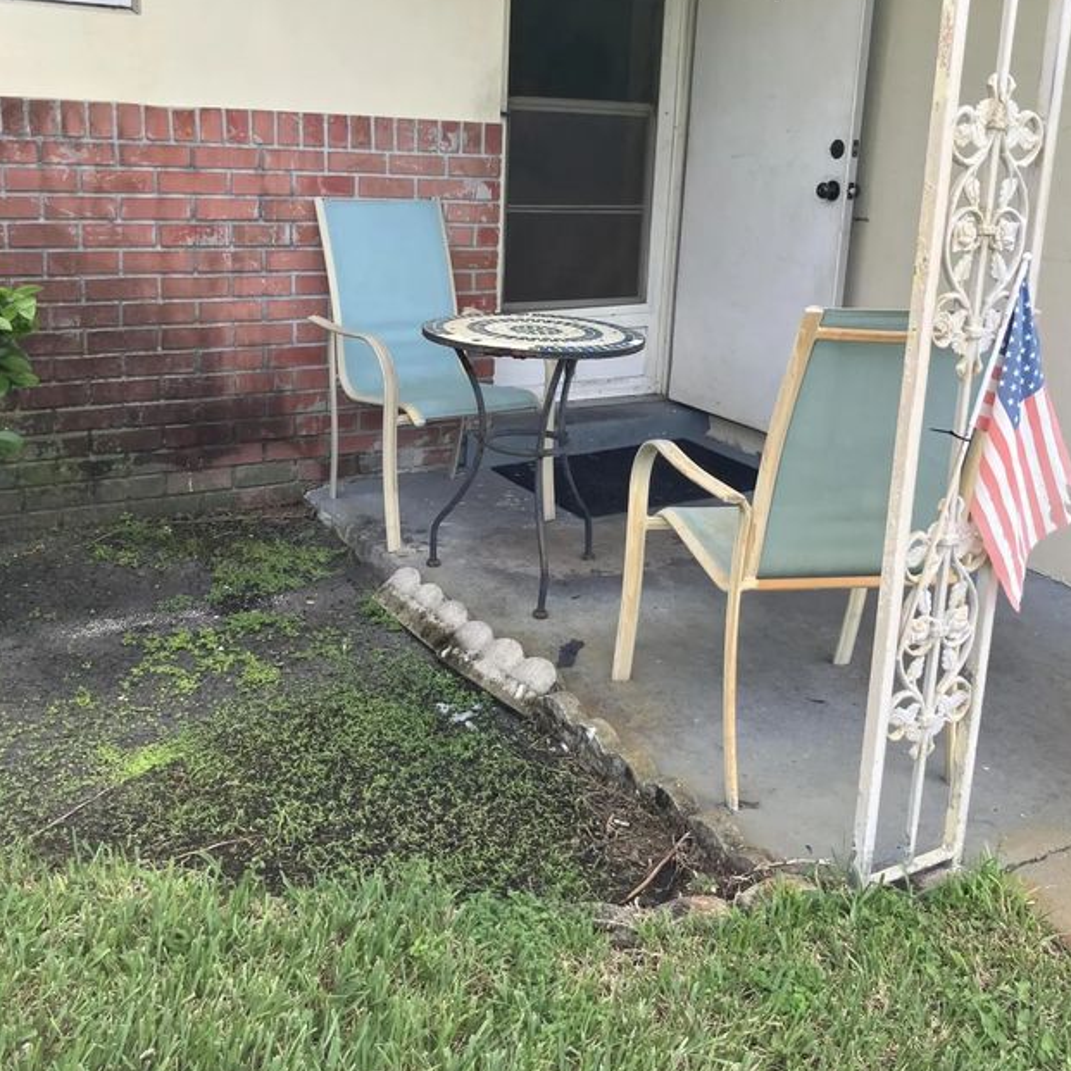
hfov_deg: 48.5
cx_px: 538
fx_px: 1190
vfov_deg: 48.1
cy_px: 420
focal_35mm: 34
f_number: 1.8
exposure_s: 1/736
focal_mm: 3.99
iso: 32
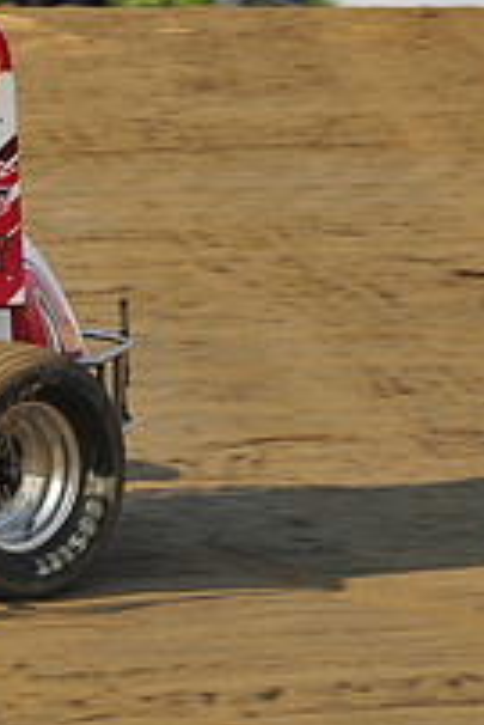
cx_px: -502
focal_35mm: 445
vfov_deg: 4.6
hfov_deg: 3.1
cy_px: 294
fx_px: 8958
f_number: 10
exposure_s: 1/320
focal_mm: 155
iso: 400
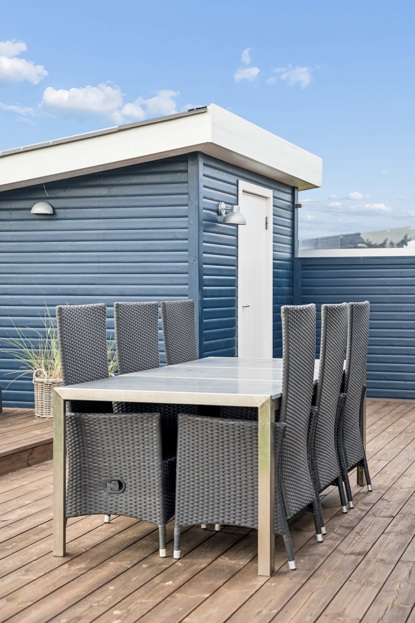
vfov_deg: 33.9
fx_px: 1020
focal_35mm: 59
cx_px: 208
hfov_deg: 23.0
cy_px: 312
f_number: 4.5
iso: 160
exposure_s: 1/320
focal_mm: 59
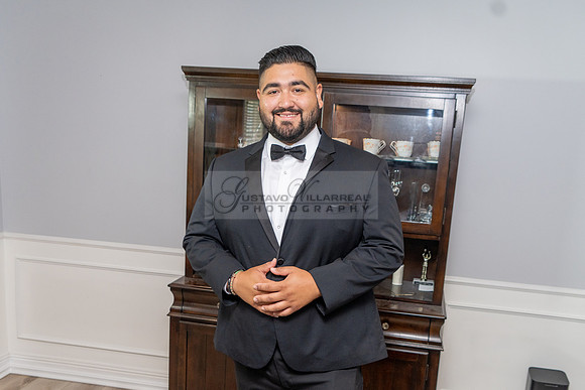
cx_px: 300
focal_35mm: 35
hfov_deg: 54.1
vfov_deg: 37.3
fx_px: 572
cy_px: 259
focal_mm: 25
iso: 640
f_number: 4
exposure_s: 1/160
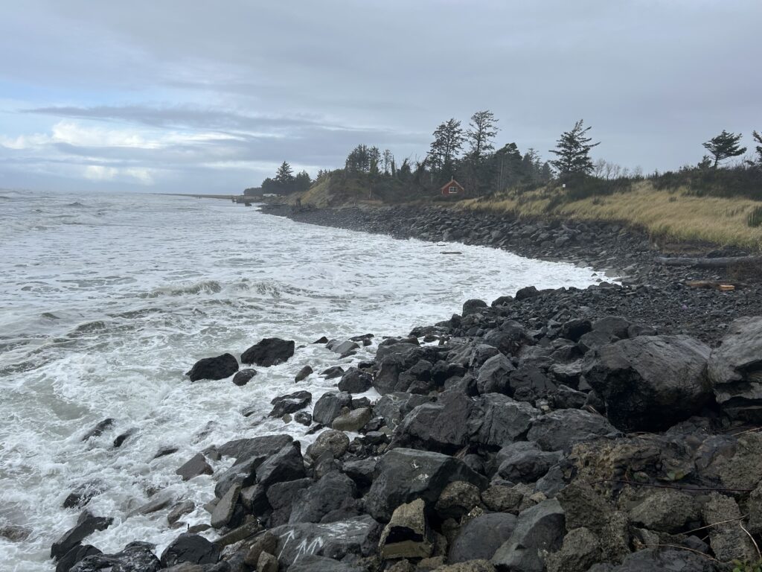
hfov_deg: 67.3
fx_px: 572
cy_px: 286
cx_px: 381
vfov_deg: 53.1
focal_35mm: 26
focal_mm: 5.7
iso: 50
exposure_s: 1/2353
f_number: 1.5
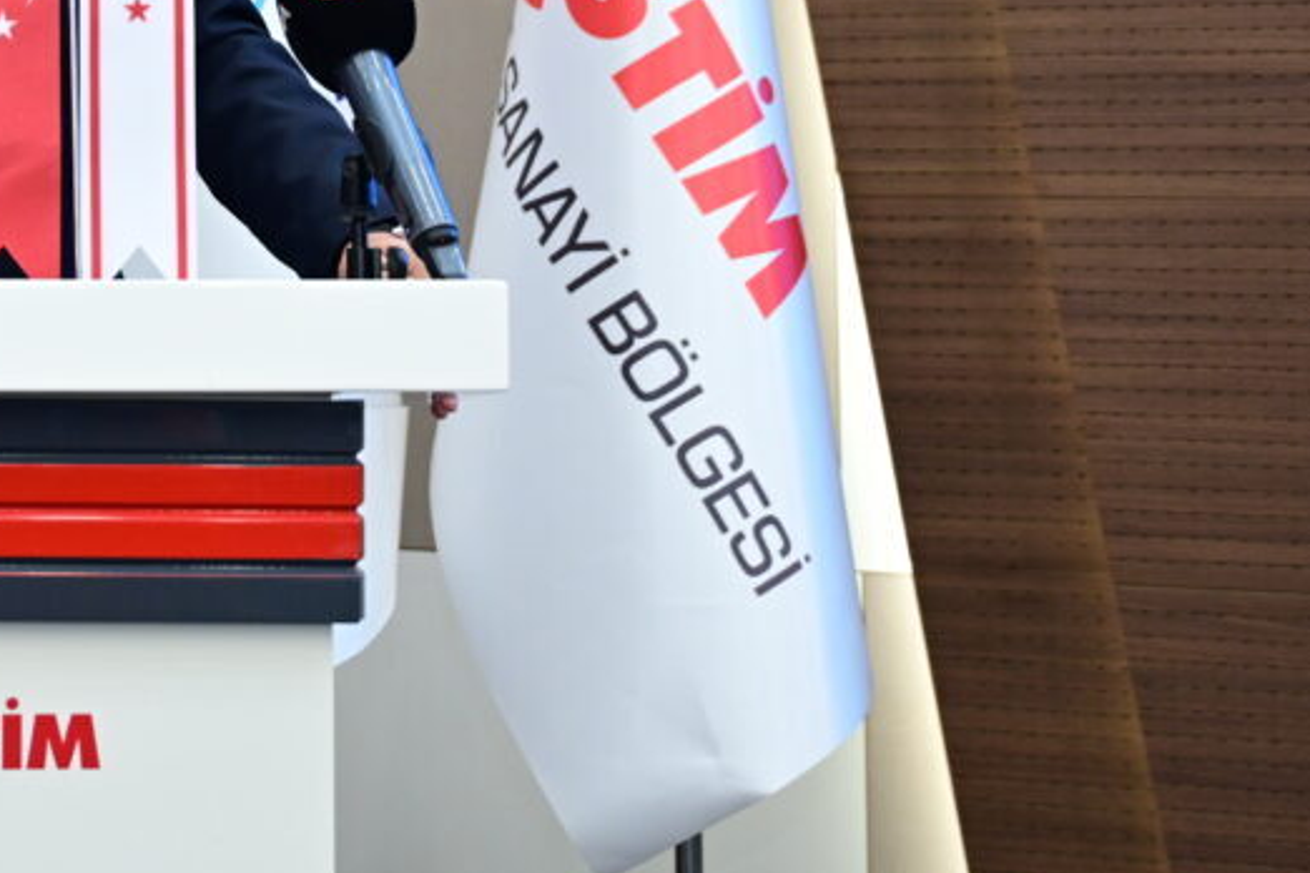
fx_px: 3748
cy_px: -187
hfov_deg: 19.1
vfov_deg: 12.9
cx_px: -78
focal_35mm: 103
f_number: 4
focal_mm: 42
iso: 1250
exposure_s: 1/125
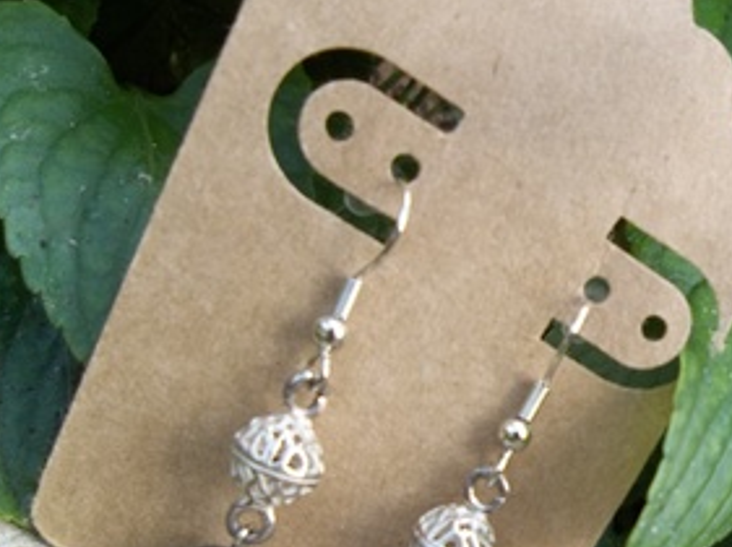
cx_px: 612
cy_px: 431
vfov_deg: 29.6
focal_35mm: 48
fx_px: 1014
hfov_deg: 37.9
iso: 80
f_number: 3.5
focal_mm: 4.9
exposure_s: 1/100
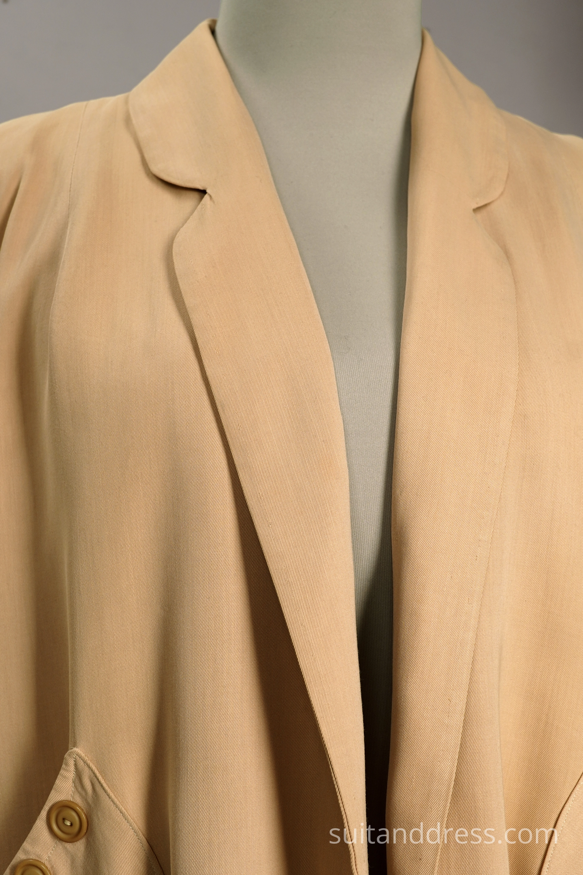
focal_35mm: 48
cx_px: 292
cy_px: 438
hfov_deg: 28.1
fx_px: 1166
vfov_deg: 41.1
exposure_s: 1/40
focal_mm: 32
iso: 320
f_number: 7.1
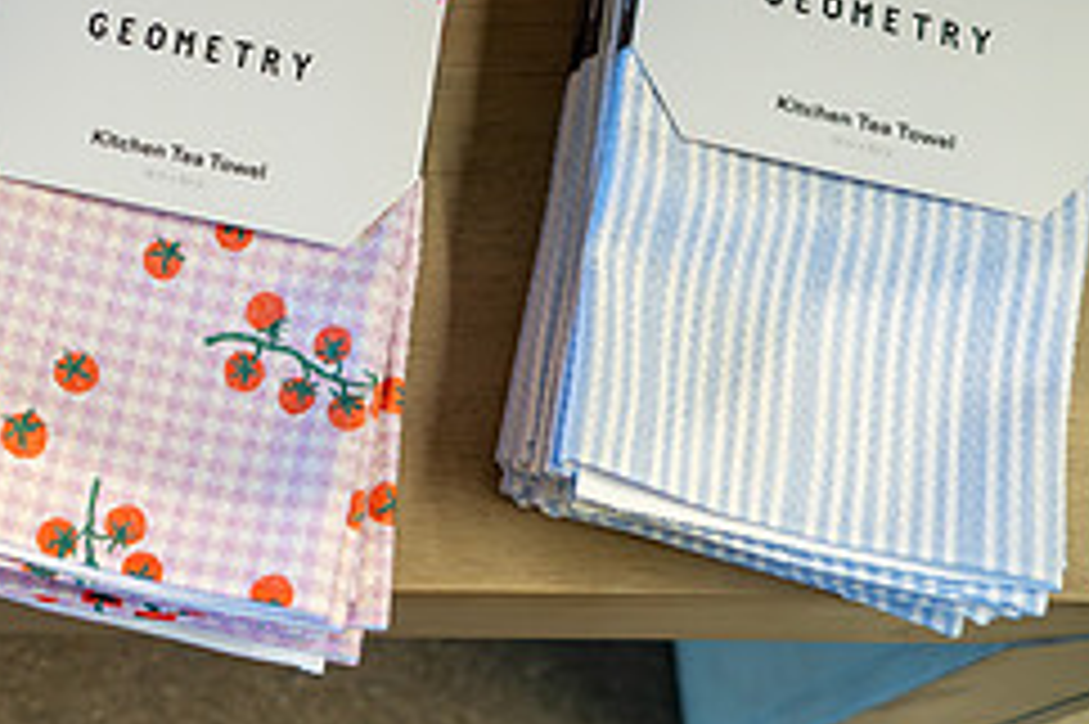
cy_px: -83
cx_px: -198
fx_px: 2539
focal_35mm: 84
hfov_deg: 22.4
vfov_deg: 15.8
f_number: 2.8
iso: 1250
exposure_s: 1/250
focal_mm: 35
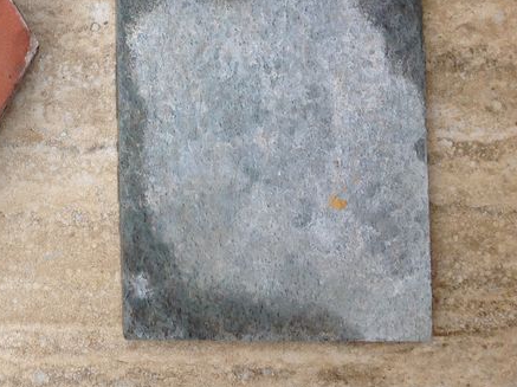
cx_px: -27
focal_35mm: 80
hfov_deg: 23.2
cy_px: 40
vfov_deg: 18.1
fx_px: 1194
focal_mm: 4.28
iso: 50
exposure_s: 1/325
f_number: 2.4
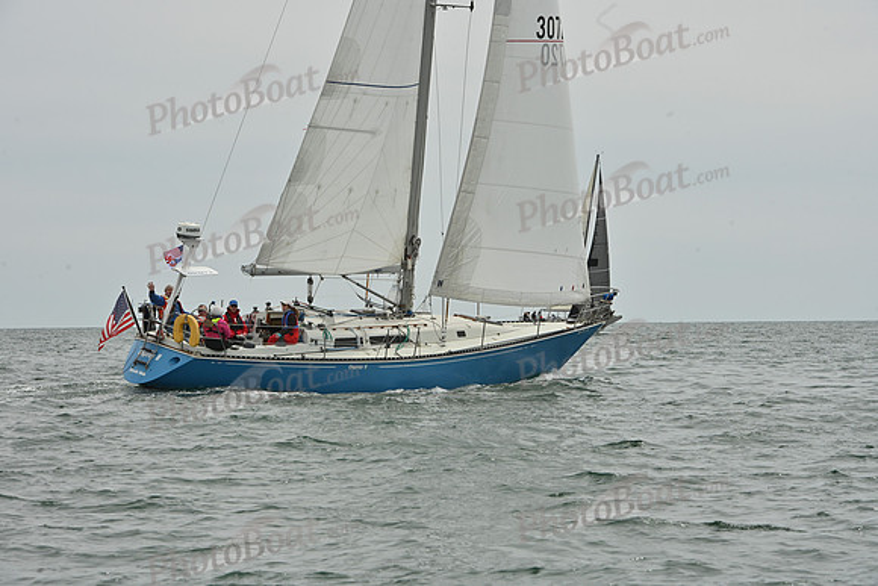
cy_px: 293
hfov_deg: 13.7
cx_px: 439
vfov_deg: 9.2
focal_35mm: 150
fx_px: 3659
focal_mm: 150
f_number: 14
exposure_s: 1/800
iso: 320
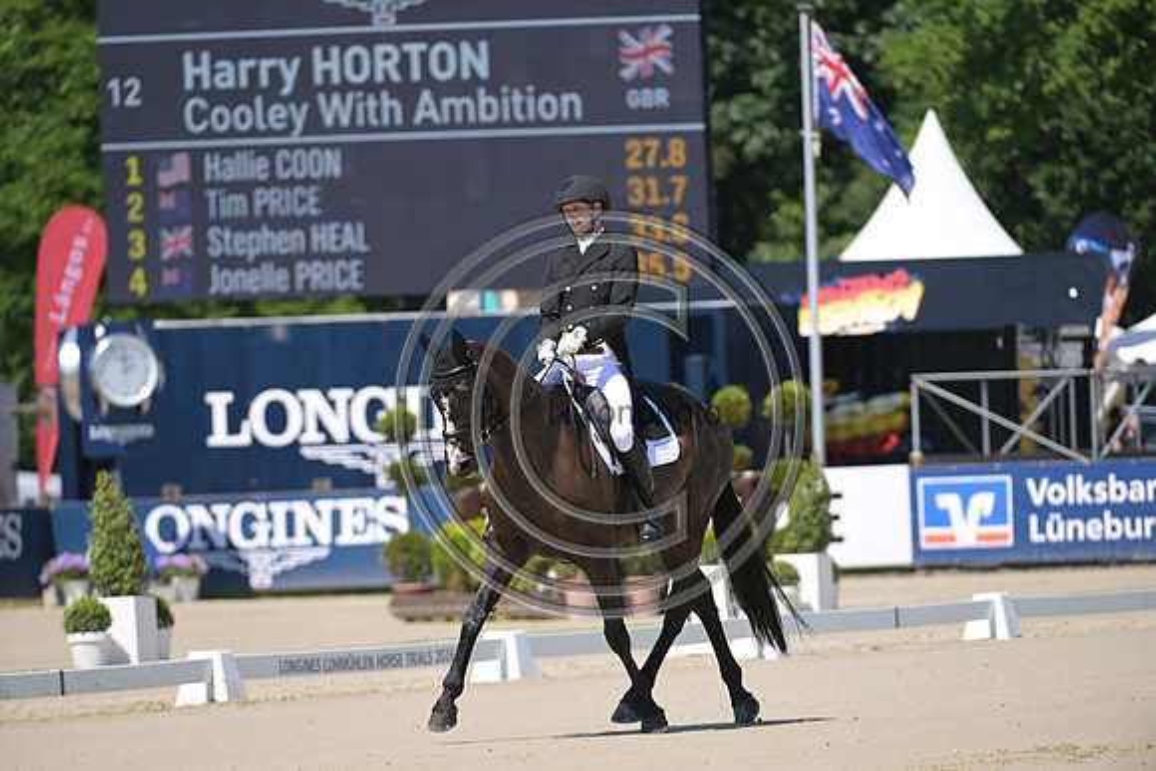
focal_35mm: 330
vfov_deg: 4.2
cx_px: 578
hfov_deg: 6.2
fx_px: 10599
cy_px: 386
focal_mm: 330
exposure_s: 1/1250
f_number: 5
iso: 250
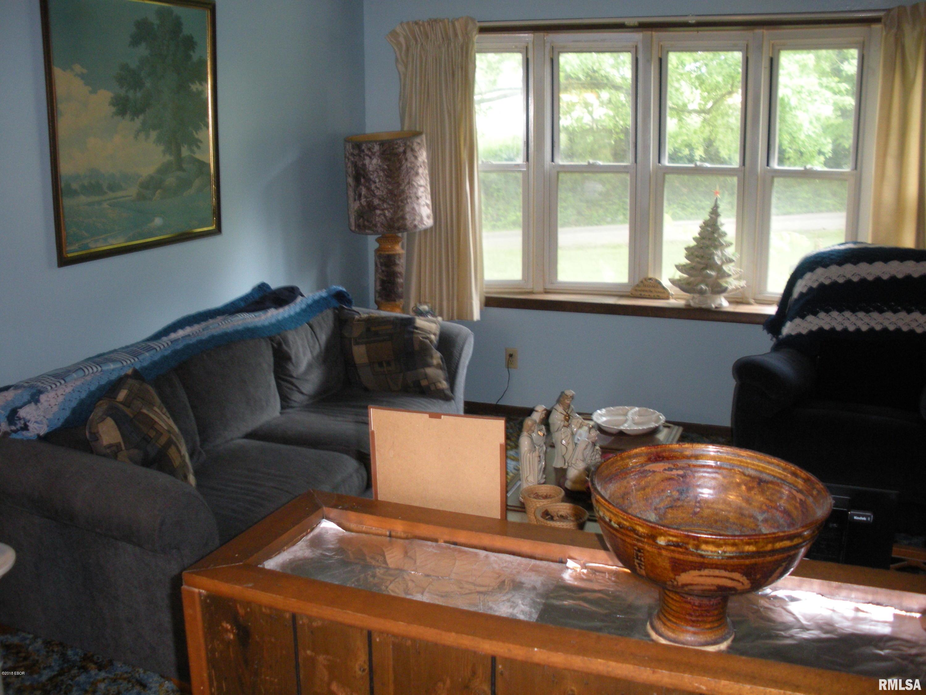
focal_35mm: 36
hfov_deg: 51.4
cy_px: 348
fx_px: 963
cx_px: 463
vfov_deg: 39.7
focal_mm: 6.3
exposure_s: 1/30
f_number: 3.5
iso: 246
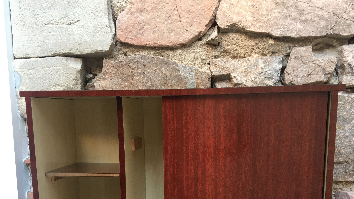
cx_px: 178
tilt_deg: -8.2
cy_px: 187
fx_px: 404
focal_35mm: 43
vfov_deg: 26.6
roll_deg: -0.5
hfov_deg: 47.4
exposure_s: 1/33
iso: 100
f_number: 2.2
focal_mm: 4.15
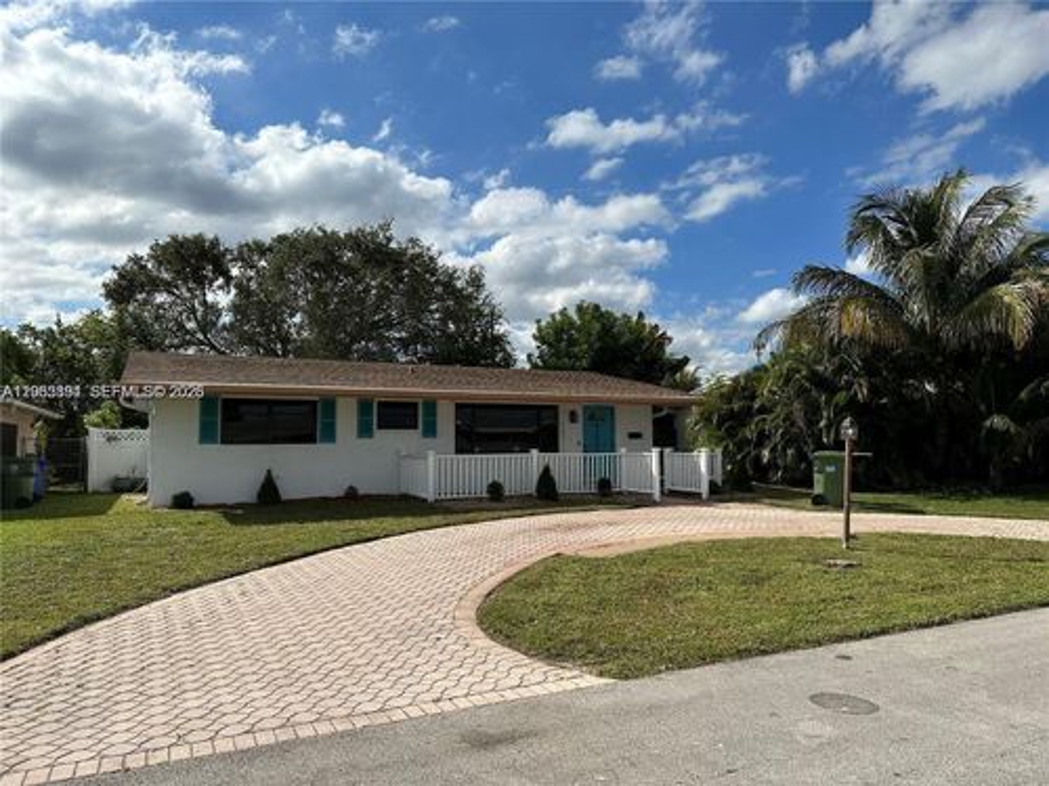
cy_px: 393
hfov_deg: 71.6
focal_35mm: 24
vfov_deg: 56.8
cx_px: 524
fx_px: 727
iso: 80
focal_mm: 6.86
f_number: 1.78
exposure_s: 1/8197
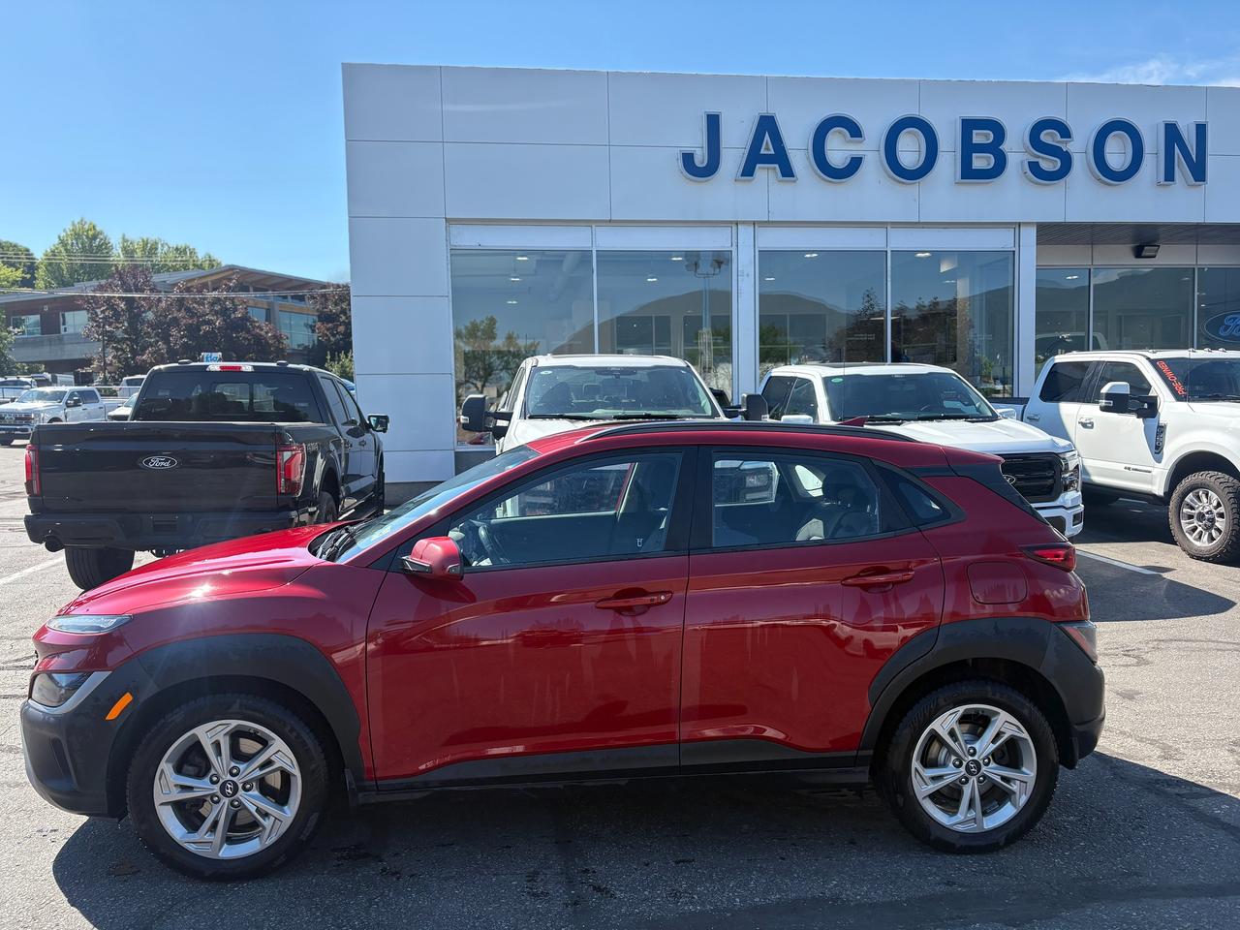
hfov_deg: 67.3
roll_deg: +1.4
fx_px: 931
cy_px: 465
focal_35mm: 26
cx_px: 620
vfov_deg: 53.1
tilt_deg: -2.8
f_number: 1.6
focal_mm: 5.96
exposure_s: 1/1751
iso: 64
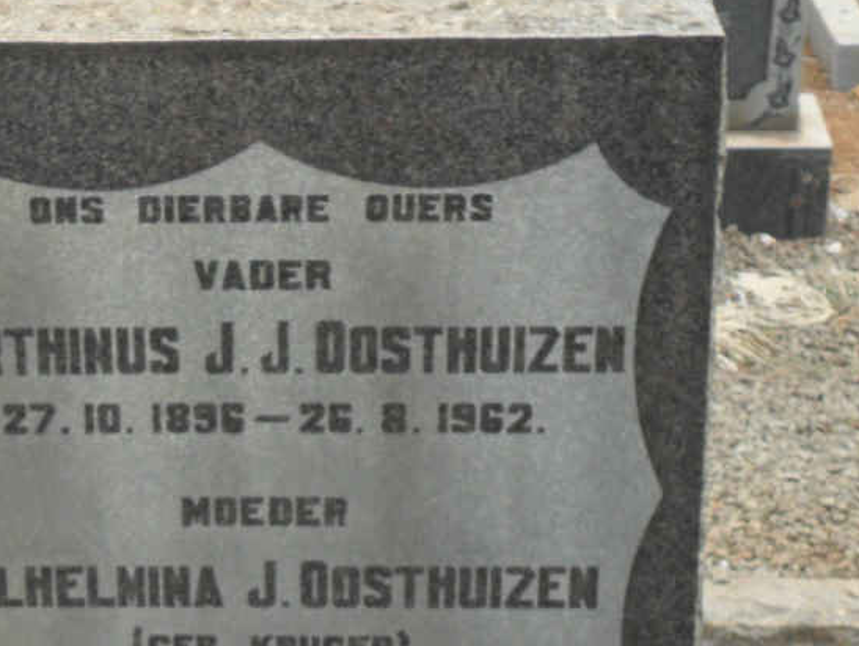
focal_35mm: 114
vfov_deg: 12.8
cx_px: 223
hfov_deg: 17.2
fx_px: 2831
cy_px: 649
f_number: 5
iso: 100
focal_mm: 9.3
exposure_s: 1/125
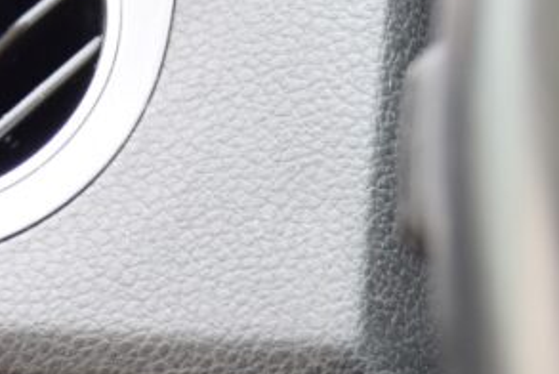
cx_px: -15
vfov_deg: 7.5
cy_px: 621
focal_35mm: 178
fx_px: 2767
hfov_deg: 11.4
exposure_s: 1/60
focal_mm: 34
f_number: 4.2
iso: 720
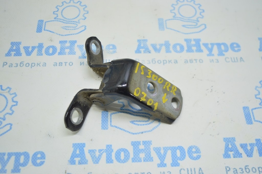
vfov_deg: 36.8
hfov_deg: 53.2
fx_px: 262
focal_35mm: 36
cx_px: 131
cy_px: 87
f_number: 4
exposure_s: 1/40
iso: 400
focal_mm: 24
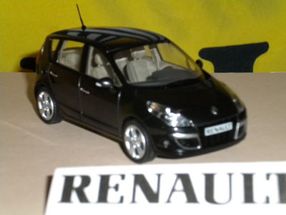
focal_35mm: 105
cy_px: 108
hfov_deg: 18.7
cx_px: 143
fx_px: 868
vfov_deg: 14.1
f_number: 5.9
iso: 400
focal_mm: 18.9
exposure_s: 1/60
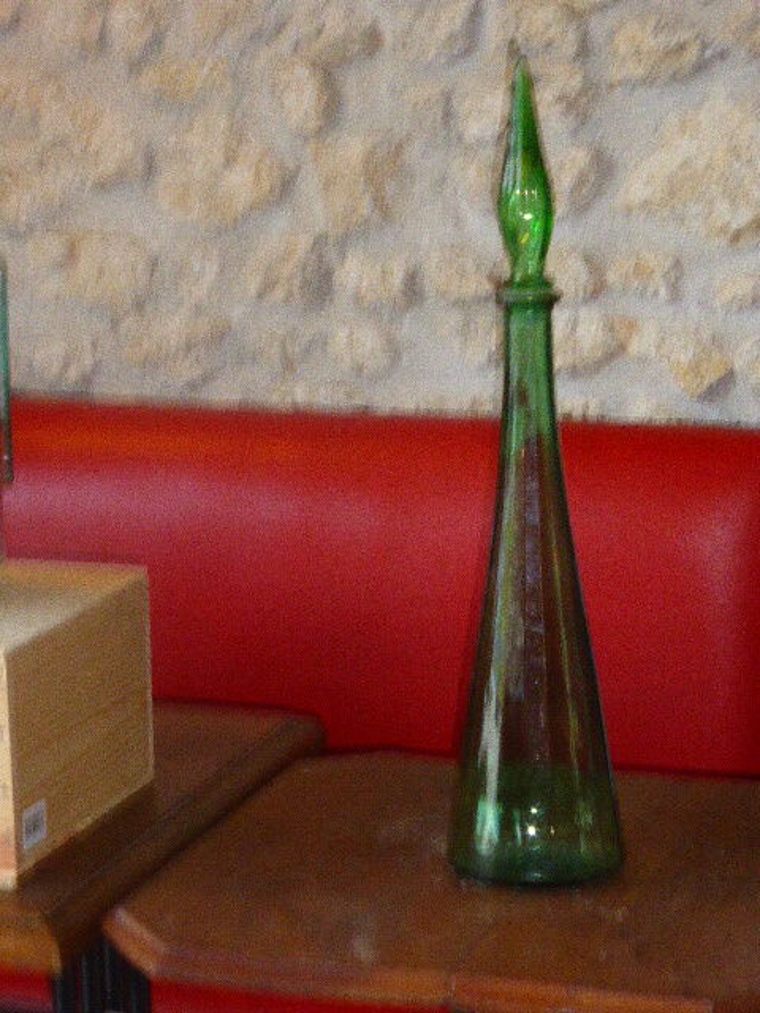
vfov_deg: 17.1
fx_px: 3366
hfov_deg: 12.9
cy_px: 506
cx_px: 380
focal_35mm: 115
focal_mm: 20.6
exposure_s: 1/60
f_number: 5.3
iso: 800
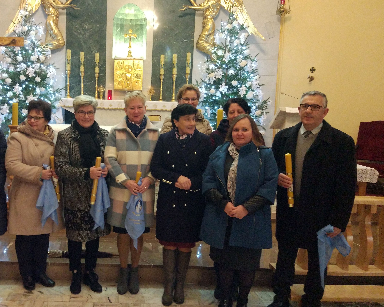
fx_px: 398
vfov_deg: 42.2
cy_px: 149
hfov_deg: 50.9
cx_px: 139
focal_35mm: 35
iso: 1600
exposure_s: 1/14
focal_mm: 4.26
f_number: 2
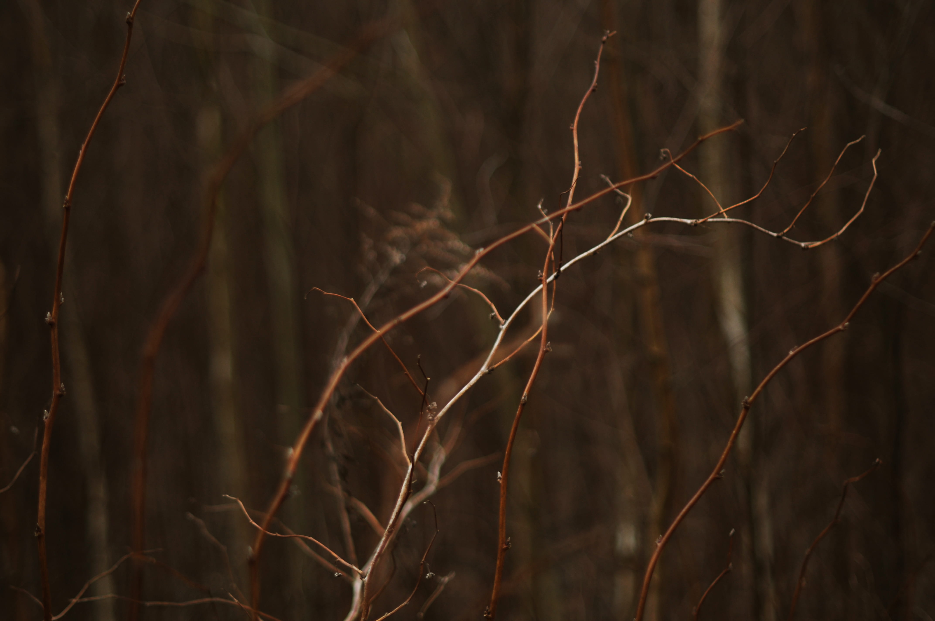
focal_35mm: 75
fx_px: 1946
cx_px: 468
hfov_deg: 27.0
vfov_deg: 18.1
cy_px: 310
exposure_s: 1/400
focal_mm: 50
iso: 125
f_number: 1.4
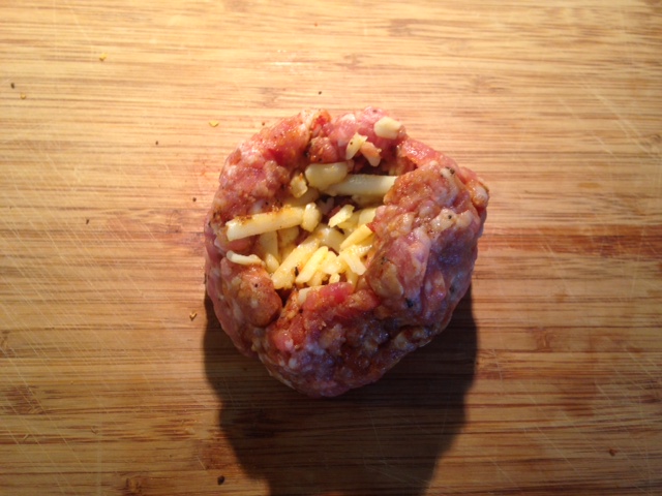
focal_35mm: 33
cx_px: 331
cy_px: 248
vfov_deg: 42.9
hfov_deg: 55.4
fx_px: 631
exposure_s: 1/20
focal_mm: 4.12
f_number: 2.4
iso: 64
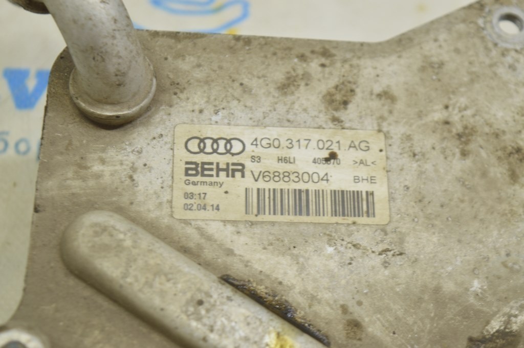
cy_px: 174
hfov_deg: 24.6
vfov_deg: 16.5
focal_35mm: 82
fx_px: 1200
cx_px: 262
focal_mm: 55
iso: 400
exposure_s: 1/20
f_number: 5.6
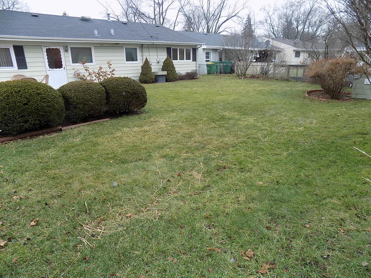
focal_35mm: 23
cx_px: 186
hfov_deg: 73.9
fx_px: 247
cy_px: 139
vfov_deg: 58.9
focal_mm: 4
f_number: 3.1
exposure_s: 1/60
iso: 80
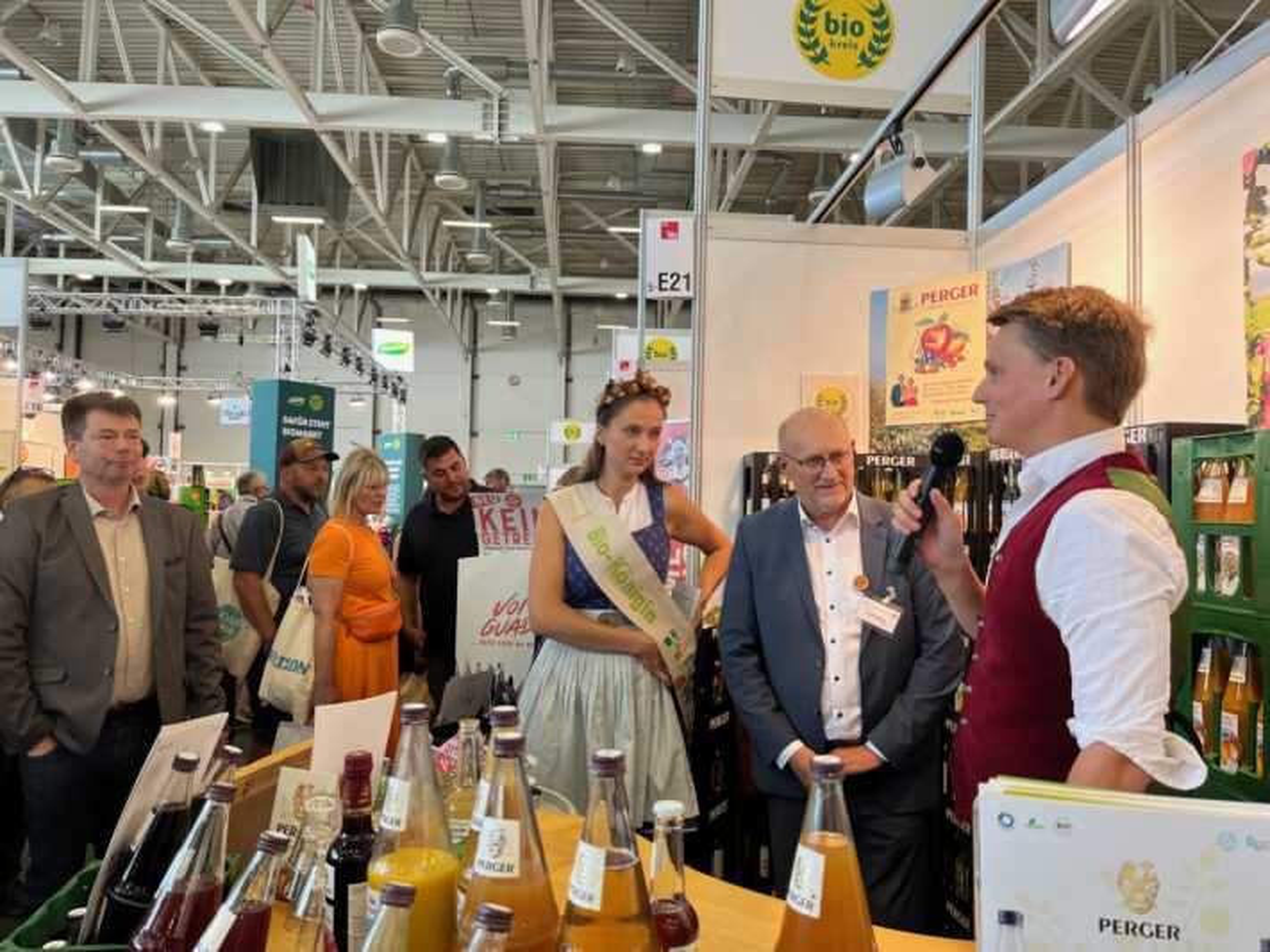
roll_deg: -0.2
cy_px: 476
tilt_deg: +2.2
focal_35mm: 26
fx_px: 954
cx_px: 635
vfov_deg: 53.0
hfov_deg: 67.3
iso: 125
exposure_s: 1/100
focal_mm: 5.1
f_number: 1.6
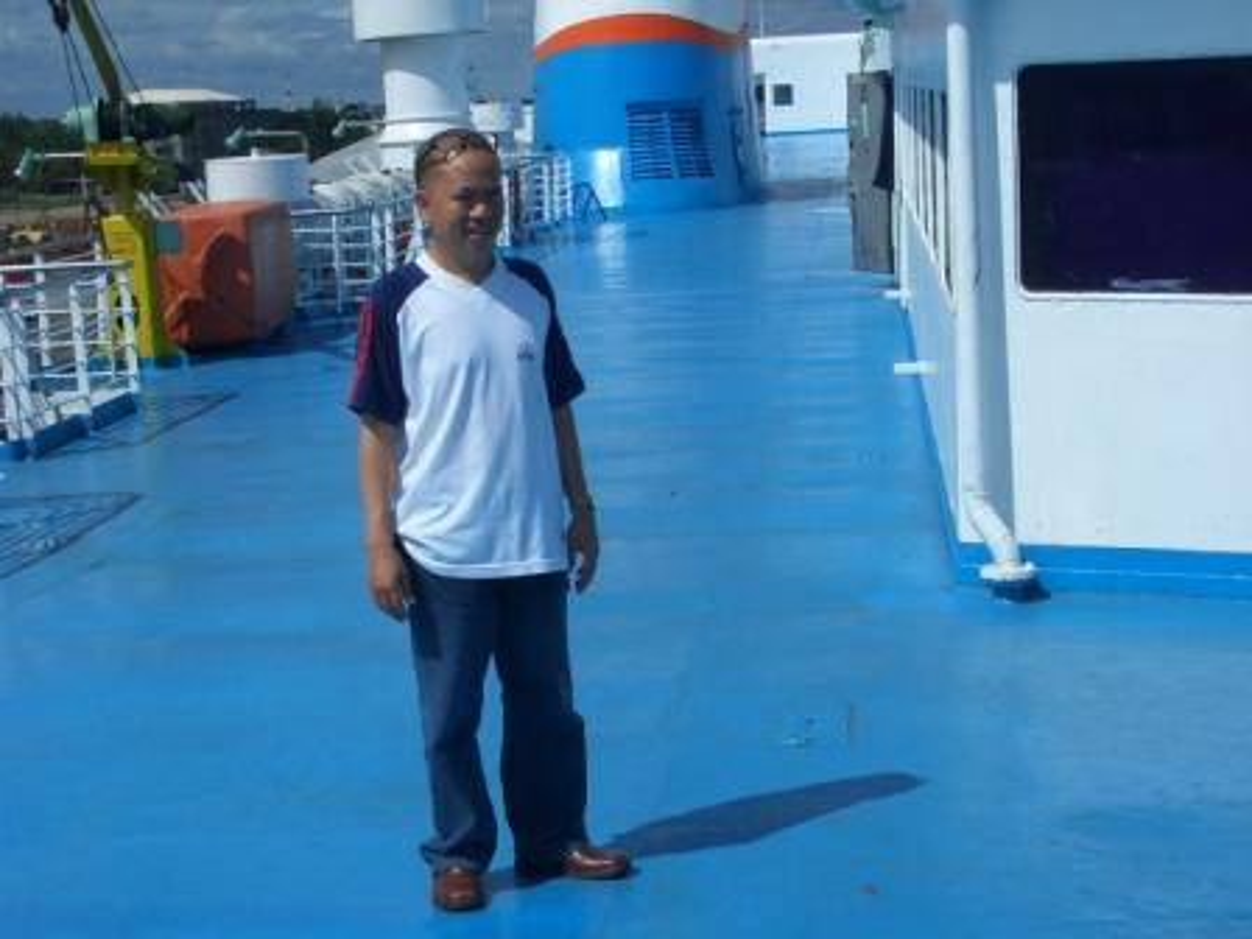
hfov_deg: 31.2
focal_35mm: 62
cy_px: 470
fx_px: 2242
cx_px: 626
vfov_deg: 23.7
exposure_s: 1/800
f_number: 5.6
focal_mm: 10.2
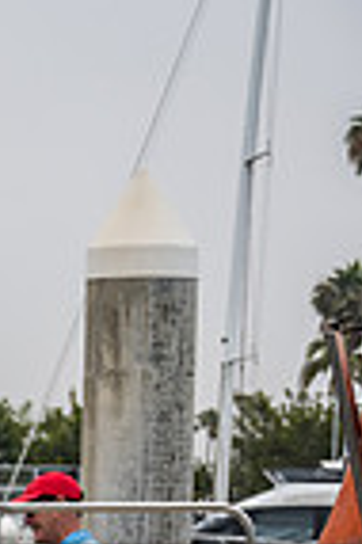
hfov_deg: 5.3
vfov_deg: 8.4
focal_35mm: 244
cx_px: -728
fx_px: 3689
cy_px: 641
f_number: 6
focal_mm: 60
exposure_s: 1/640
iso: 400
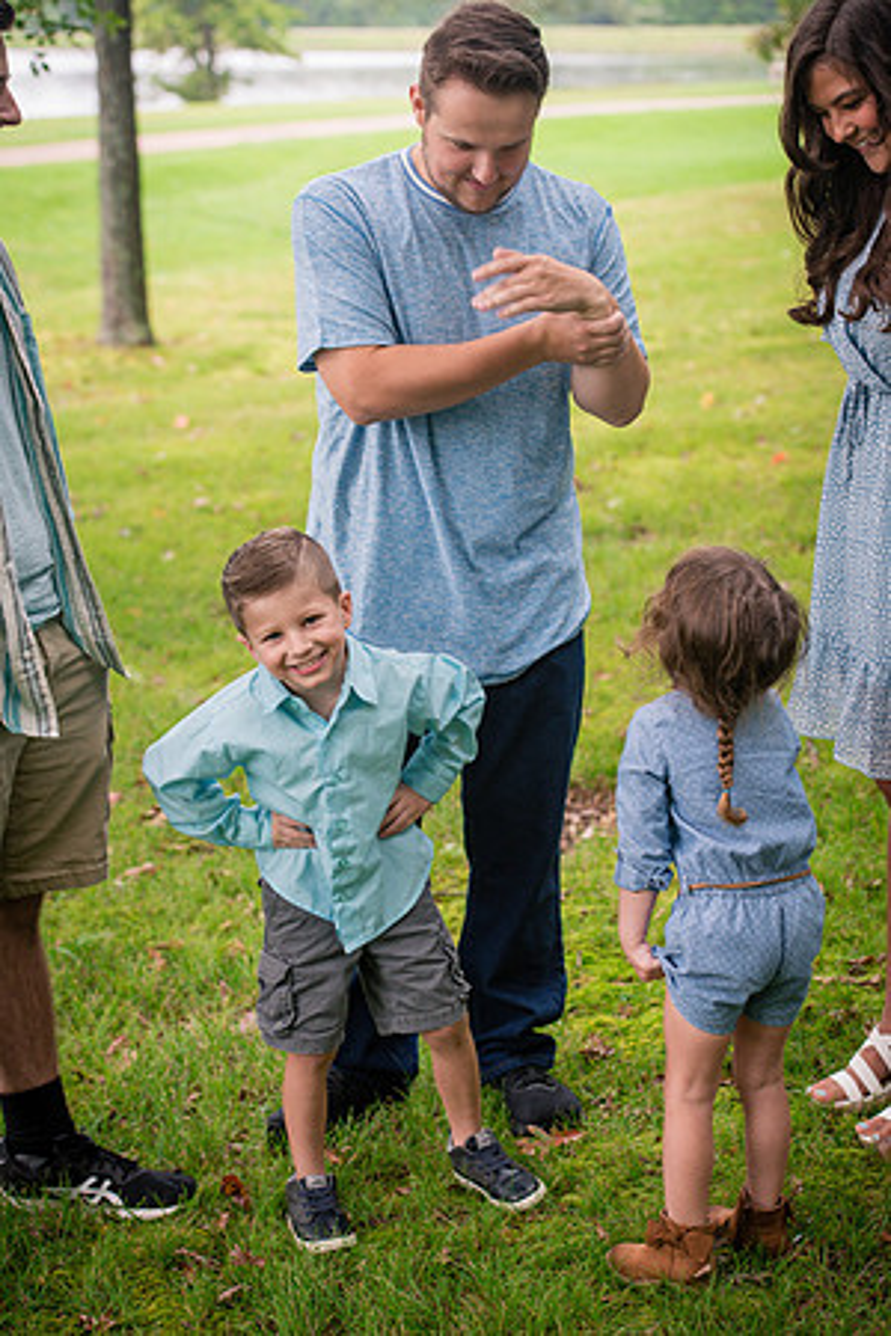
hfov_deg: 19.5
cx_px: 446
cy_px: 668
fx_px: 2599
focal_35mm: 70
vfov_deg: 28.8
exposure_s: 1/250
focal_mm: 70
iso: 1000
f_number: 4.5
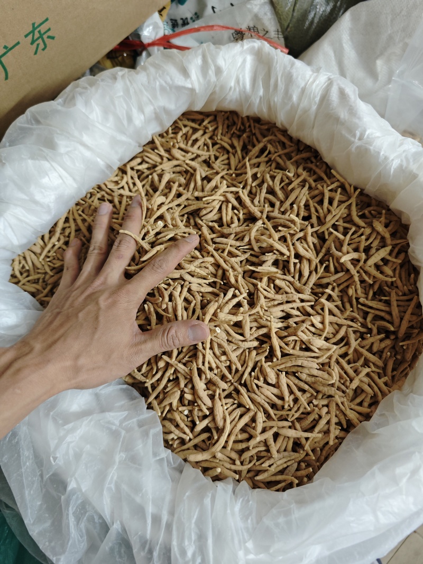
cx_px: 212
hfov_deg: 58.9
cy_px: 282
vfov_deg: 73.9
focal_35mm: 23
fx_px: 375
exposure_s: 1/33.3
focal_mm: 6.68
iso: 640
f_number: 1.42
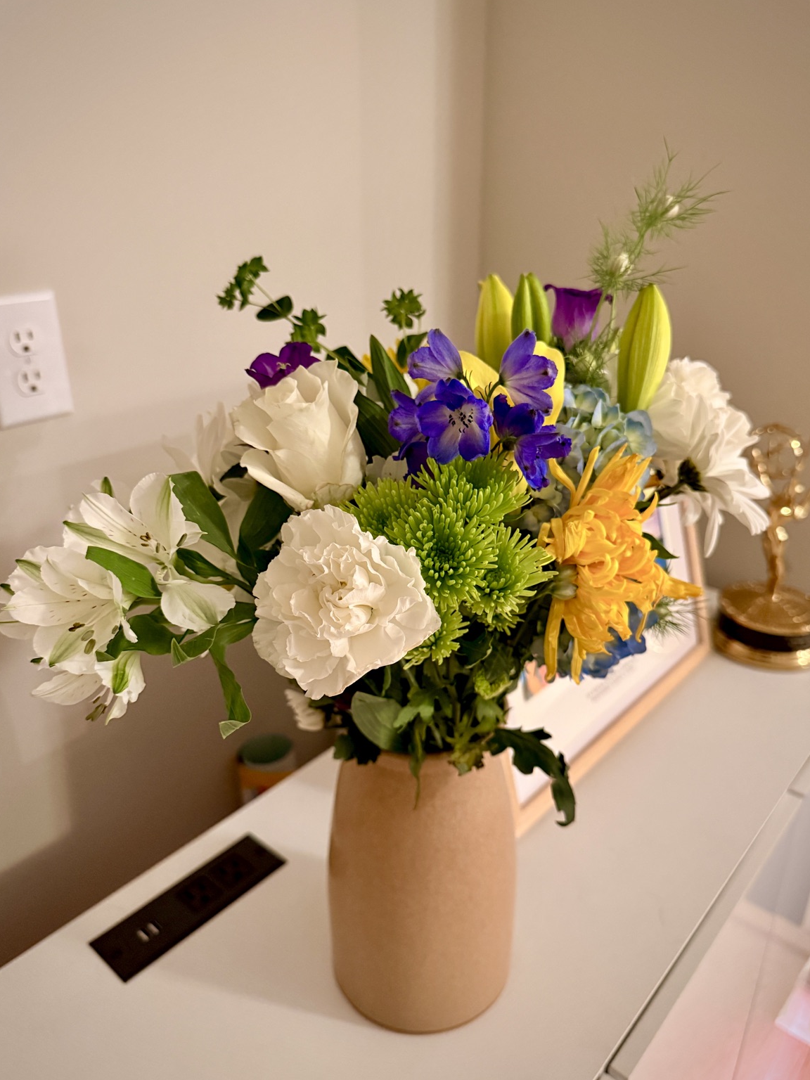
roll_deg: -0.6
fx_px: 780
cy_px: 544
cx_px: 413
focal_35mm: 25
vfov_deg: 69.4
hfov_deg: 54.9
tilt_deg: -23.8
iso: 800
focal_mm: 6.76
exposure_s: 1/40
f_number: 1.78
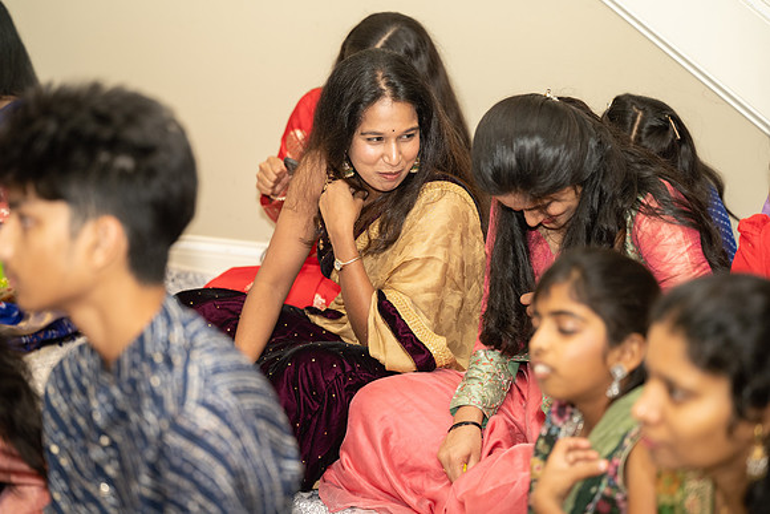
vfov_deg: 14.9
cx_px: 385
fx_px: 1968
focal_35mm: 92
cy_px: 257
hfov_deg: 22.1
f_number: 2.8
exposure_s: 1/200
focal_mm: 92
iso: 500
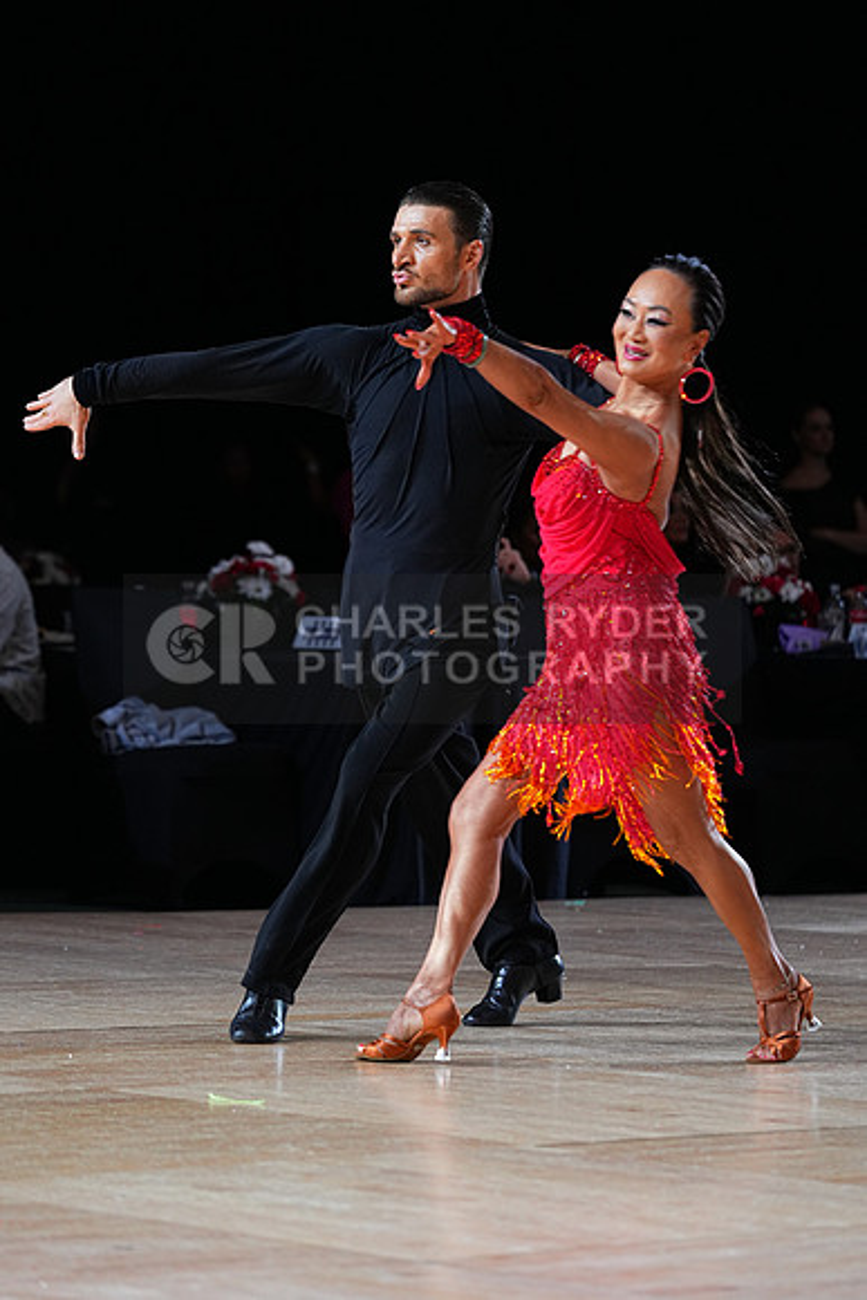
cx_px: 434
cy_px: 650
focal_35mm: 164
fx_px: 5921
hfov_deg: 8.4
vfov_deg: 12.5
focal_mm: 164
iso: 1250
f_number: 4
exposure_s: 1/500
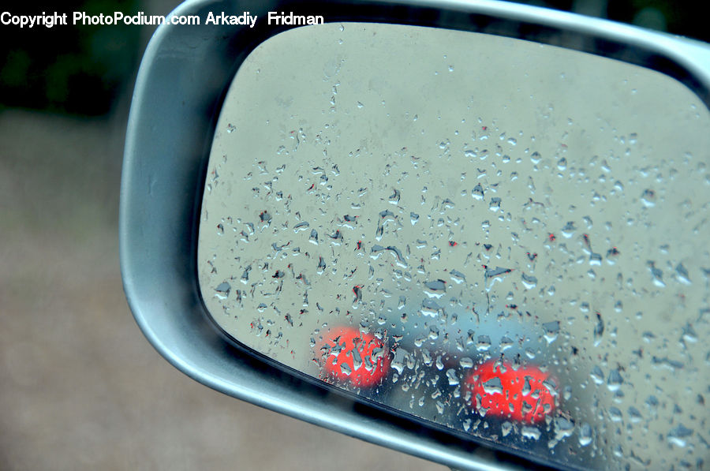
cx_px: 355
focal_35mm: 142
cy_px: 236
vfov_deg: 9.6
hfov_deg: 14.4
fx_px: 2806
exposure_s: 1/160
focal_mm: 95
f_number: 5.3
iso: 200
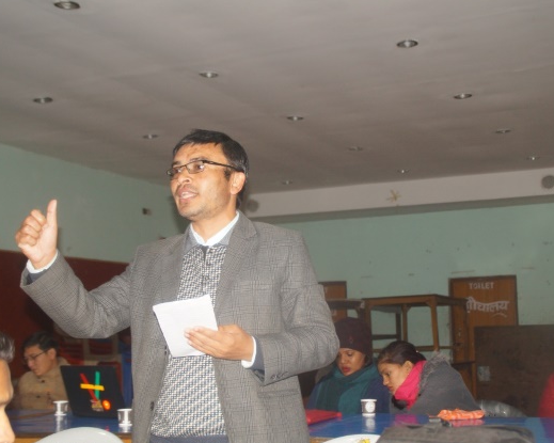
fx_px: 852
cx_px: 310
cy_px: 225
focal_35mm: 52
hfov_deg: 36.0
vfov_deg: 29.1
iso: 800
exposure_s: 1/60
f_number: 4
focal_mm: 30
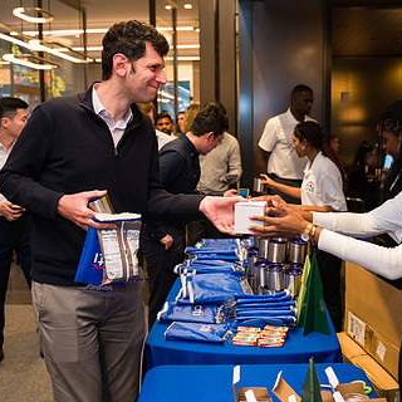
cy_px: 172
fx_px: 486
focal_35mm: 37
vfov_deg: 44.8
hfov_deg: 44.9
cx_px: 219
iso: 400
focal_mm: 24
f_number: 3.2
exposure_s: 1/125
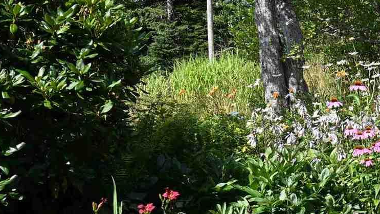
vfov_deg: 11.6
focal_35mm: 104
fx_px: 1048
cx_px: 493
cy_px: 162
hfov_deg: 19.0
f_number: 6.3
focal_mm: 24
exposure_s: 1/320
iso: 100
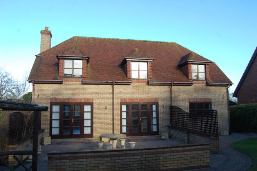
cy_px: 86
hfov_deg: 67.4
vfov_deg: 47.8
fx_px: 193
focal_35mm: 27
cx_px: 128
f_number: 6.3
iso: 200
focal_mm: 18
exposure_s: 1/160
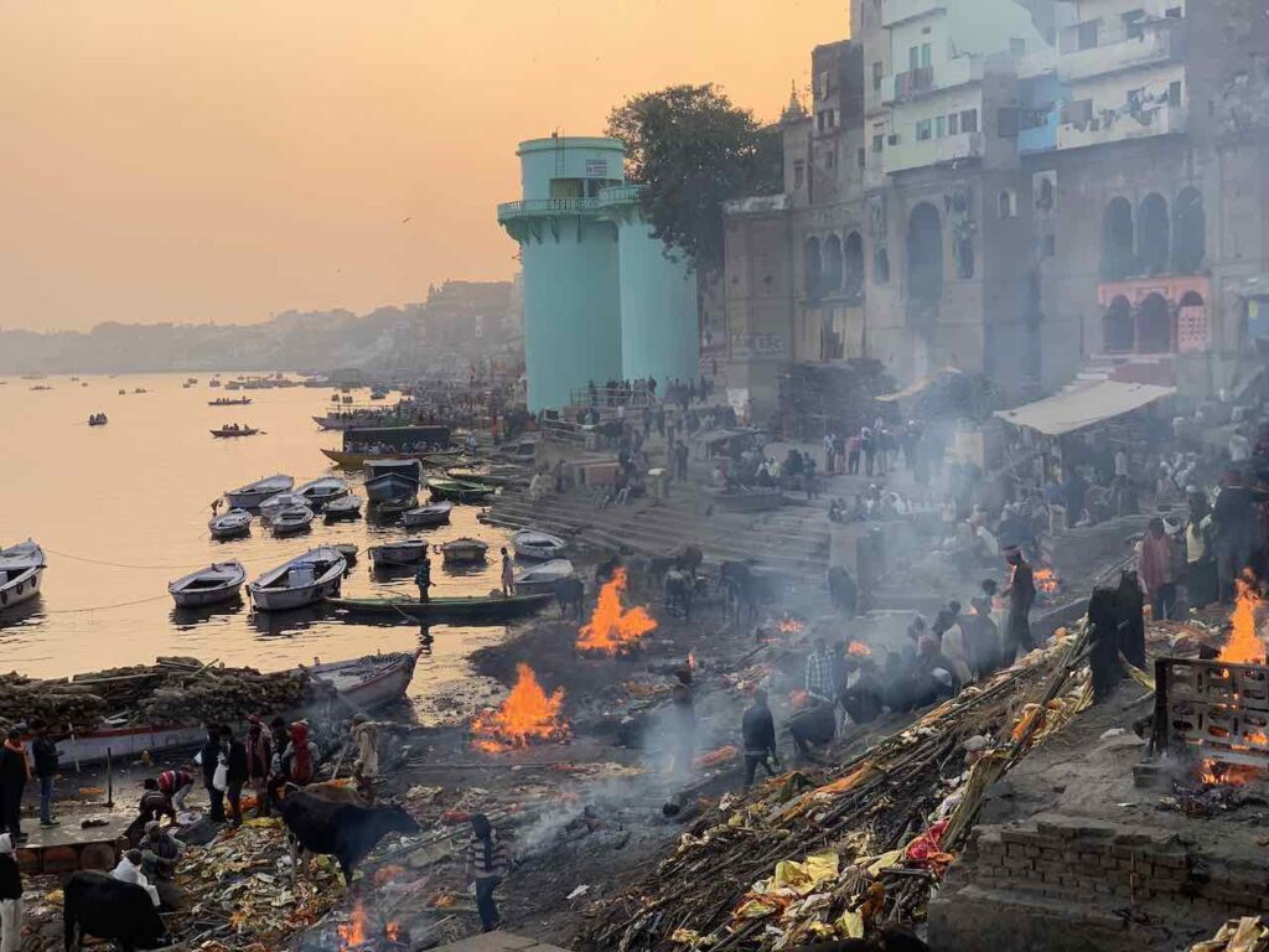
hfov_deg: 36.8
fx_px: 1906
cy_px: 476
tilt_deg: -3.8
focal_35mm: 52
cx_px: 634
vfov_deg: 28.0
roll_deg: +0.9
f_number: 2.4
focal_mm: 6
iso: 16
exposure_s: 1/223
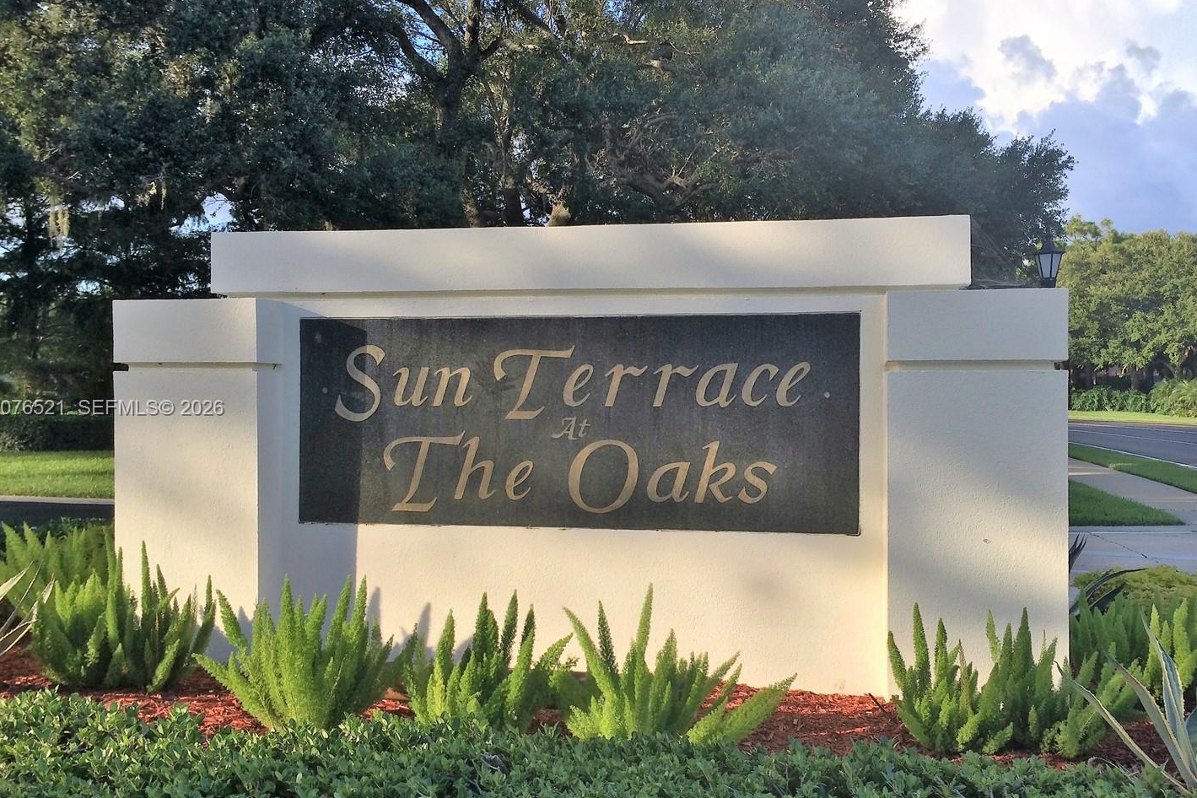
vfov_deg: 38.9
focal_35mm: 34
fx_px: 1130
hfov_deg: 55.8
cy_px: 409
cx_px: 636
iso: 32
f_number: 2.2
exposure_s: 1/838
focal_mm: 4.15
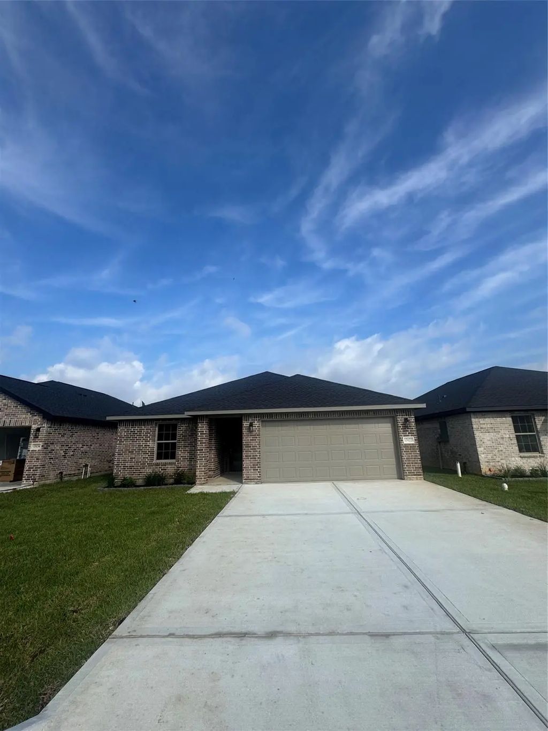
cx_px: 274
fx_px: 295
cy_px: 366
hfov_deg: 85.7
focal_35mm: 14
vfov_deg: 102.1
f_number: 2.2
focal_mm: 2.22
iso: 50
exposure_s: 1/2674
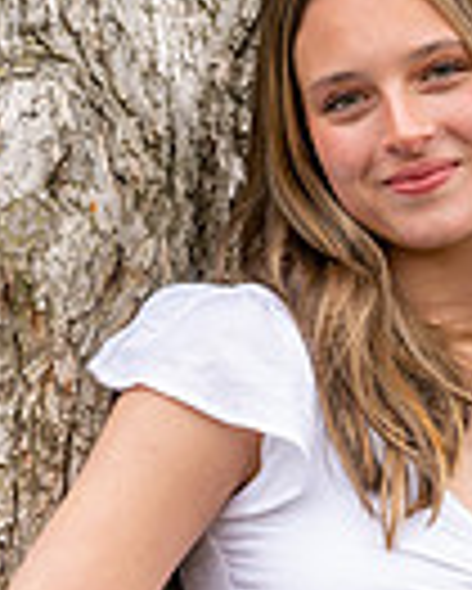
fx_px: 11197
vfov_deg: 3.0
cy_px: 576
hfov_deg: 2.4
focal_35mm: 642
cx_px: 506
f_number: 4
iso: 500
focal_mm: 200
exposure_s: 1/160
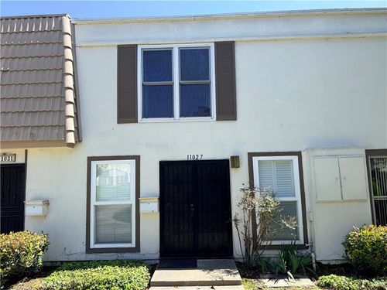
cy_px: 145
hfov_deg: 71.6
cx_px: 194
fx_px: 268
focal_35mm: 24
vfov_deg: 56.8
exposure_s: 1/1585
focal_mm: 6.76
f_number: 1.78
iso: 80
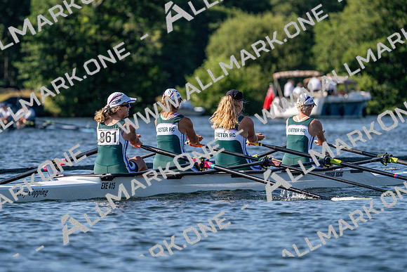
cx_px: 204
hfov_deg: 5.9
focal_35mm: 350
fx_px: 3958
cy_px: 136
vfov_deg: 3.9
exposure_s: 1/1600
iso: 320
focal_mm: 350
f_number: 6.3
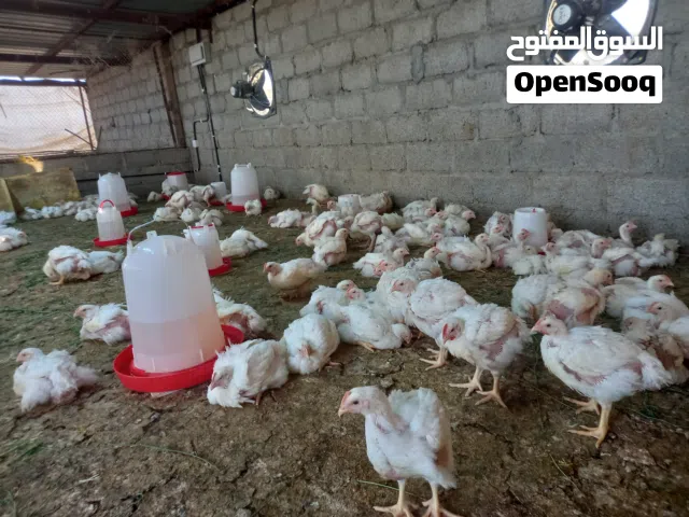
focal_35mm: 25
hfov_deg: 69.4
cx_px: 344
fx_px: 498
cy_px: 258
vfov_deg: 54.9
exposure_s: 1/40
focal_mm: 4.6
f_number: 2
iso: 160
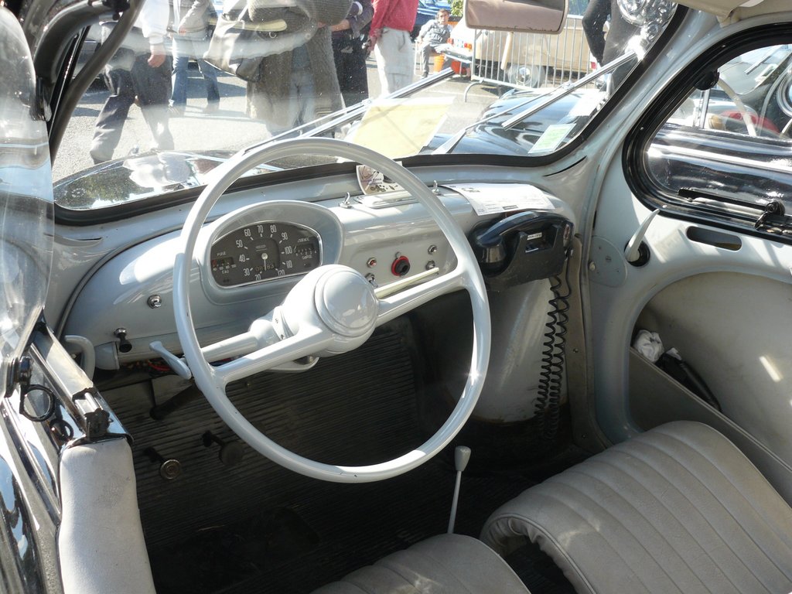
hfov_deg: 51.4
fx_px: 824
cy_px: 297
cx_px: 396
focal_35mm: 36
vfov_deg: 39.7
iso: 100
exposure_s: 1/125
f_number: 4
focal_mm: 6
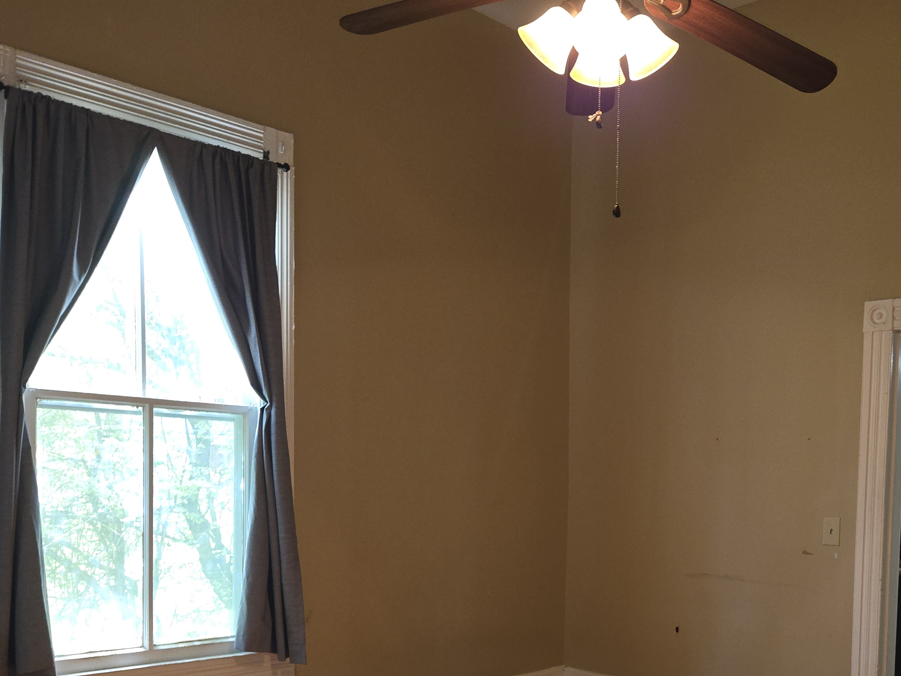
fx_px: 989
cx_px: 674
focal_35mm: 38
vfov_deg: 36.3
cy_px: 554
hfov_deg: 47.2
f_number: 1.8
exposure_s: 1/60
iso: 80
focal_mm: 5.4
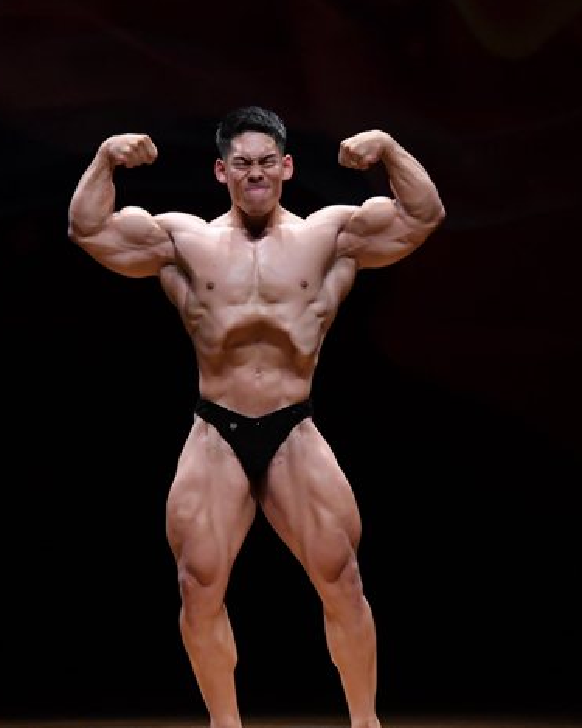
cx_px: 257
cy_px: 394
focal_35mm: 349
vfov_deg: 5.5
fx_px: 7517
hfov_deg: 4.4
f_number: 5.6
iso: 3200
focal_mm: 150
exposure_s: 1/400
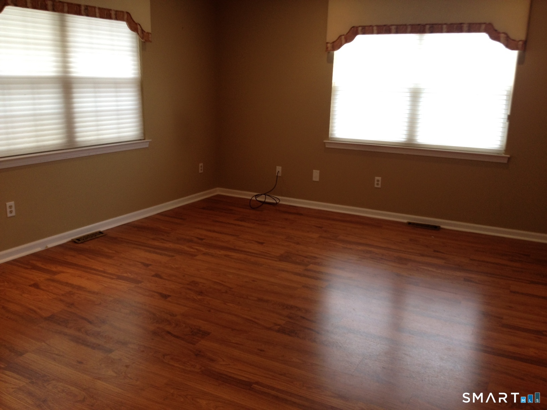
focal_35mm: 35
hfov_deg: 52.6
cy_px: 205
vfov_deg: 40.7
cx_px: 274
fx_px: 553
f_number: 2.4
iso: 80
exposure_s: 1/20
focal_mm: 4.28
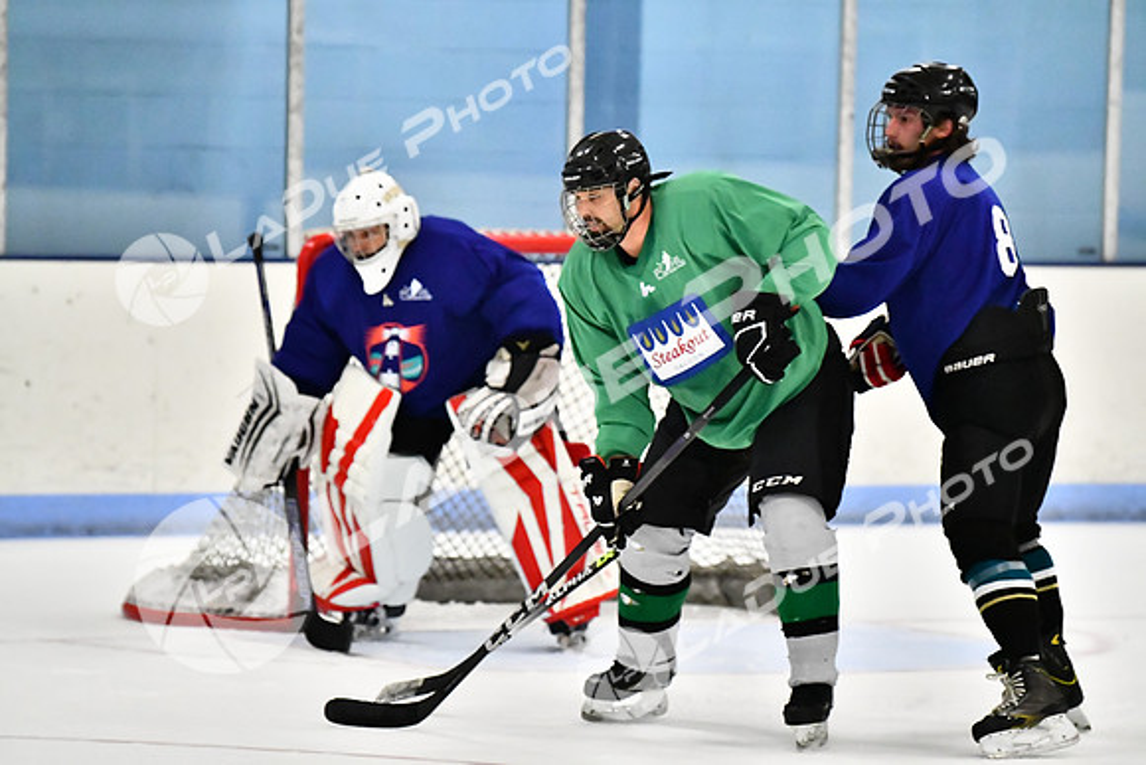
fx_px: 6209
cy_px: 382
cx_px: 573
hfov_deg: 10.5
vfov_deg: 7.0
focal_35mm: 195
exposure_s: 1/1600
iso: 8000
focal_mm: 130
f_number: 2.8
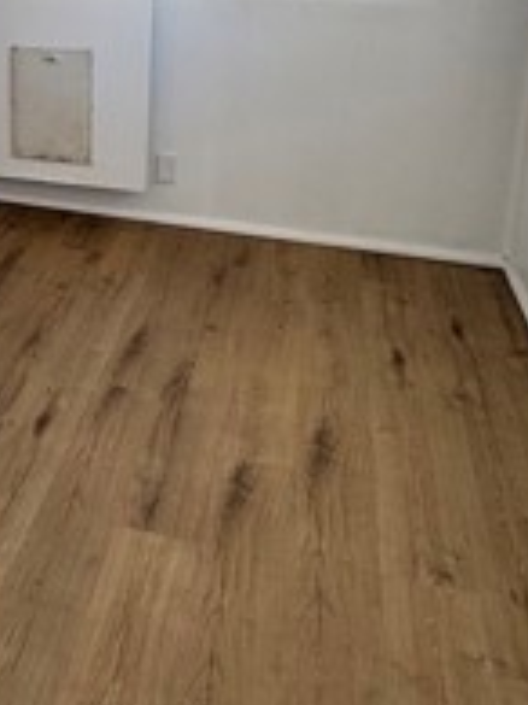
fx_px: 937
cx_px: 4
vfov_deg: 38.9
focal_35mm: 46
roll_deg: +1.5
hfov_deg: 29.5
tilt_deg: -14.6
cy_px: 98
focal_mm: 2.22
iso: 50
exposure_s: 1/99
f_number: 2.2
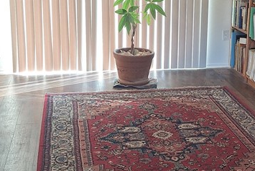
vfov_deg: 19.7
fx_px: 489
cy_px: 58
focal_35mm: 69
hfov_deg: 28.6
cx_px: 205
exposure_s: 1/40
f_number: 1.8
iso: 25
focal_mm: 5.54
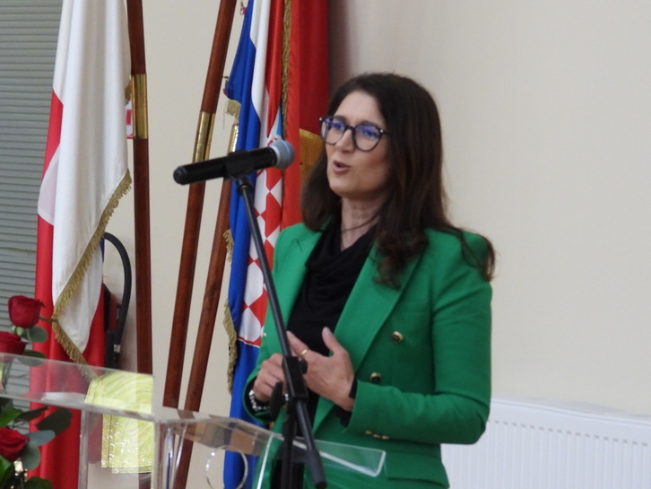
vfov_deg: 7.8
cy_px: 275
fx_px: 3574
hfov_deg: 10.4
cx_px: 249
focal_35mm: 190
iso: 400
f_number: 4
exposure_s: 1/50
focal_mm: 20.7
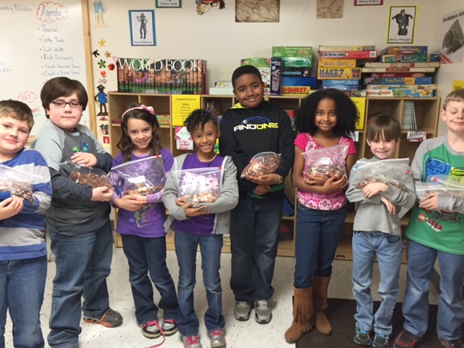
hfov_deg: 56.8
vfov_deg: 44.2
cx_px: 243
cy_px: 171
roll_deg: -0.4
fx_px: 429
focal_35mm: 32
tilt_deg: -12.4
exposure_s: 1/30
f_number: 2.2
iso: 80
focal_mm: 4.15
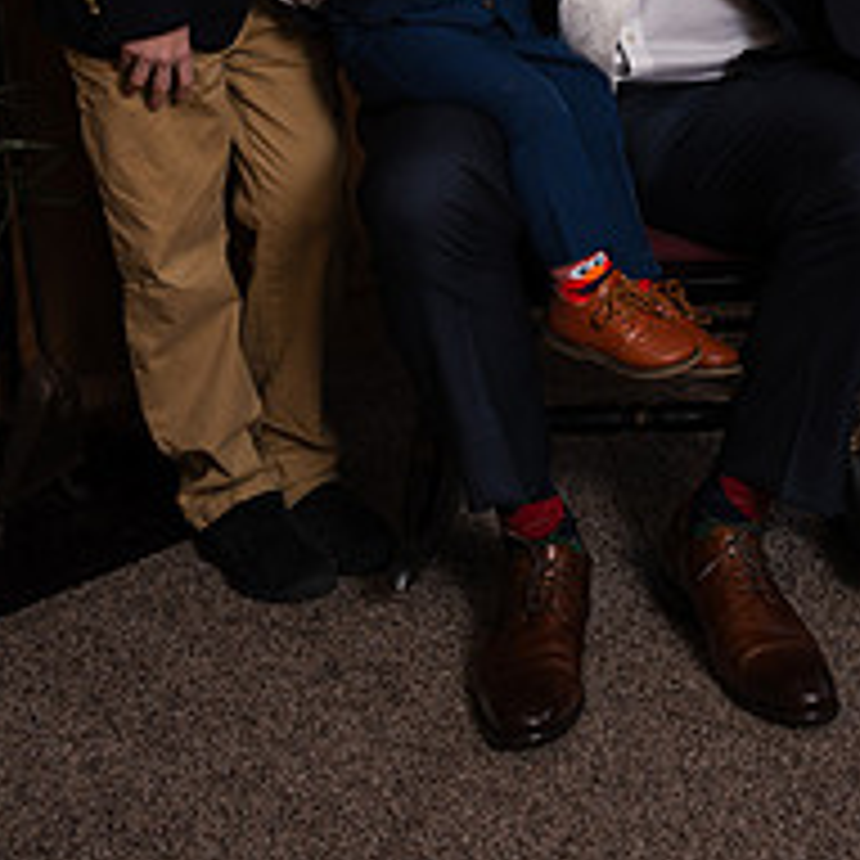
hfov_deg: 21.6
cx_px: 572
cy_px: -95
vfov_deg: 20.6
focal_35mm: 80
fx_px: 2249
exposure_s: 1/200
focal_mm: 40
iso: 320
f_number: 4
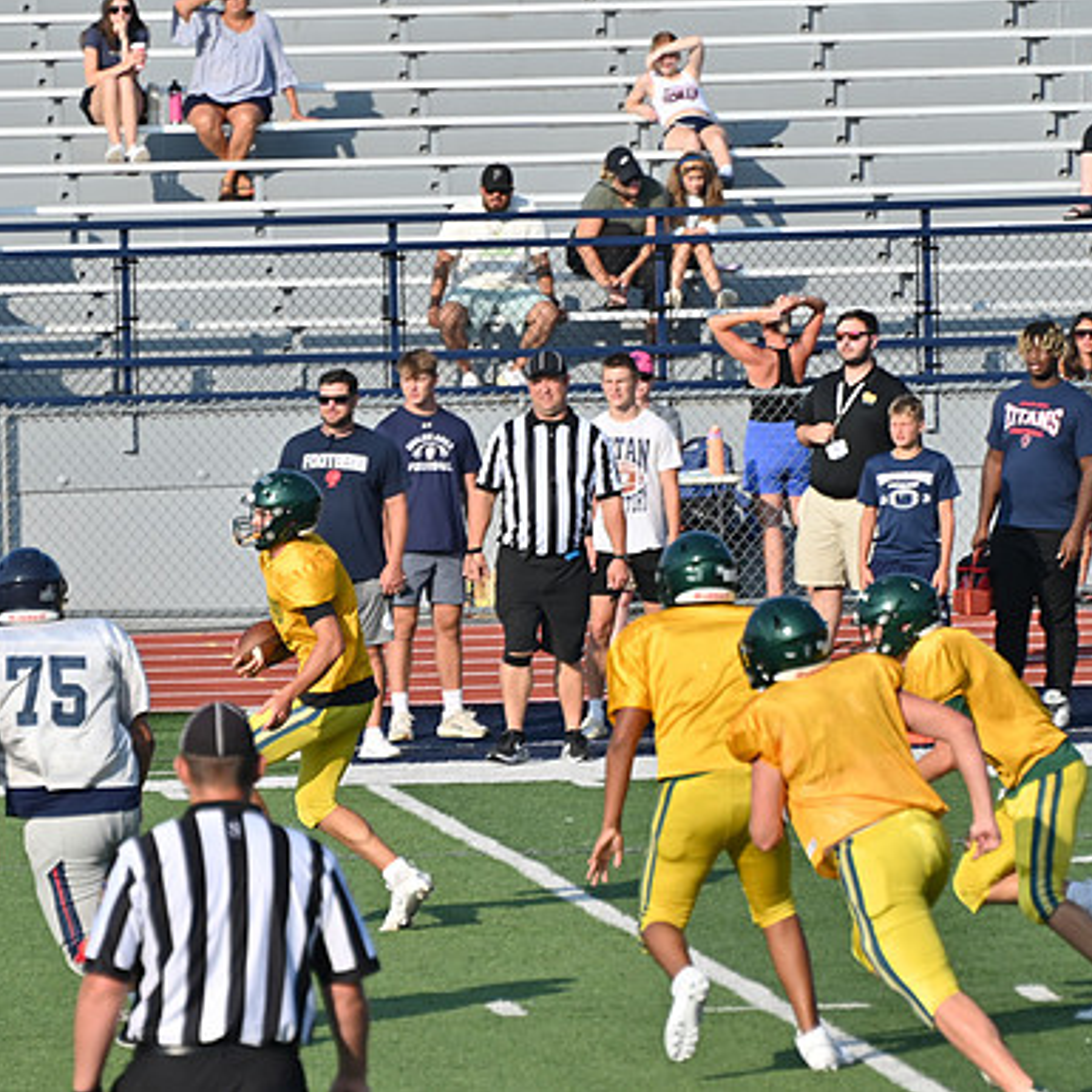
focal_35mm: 442
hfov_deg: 4.0
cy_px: 546
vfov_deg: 4.0
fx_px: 15775
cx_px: 428
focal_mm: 230
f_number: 5.6
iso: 100
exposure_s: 1/640
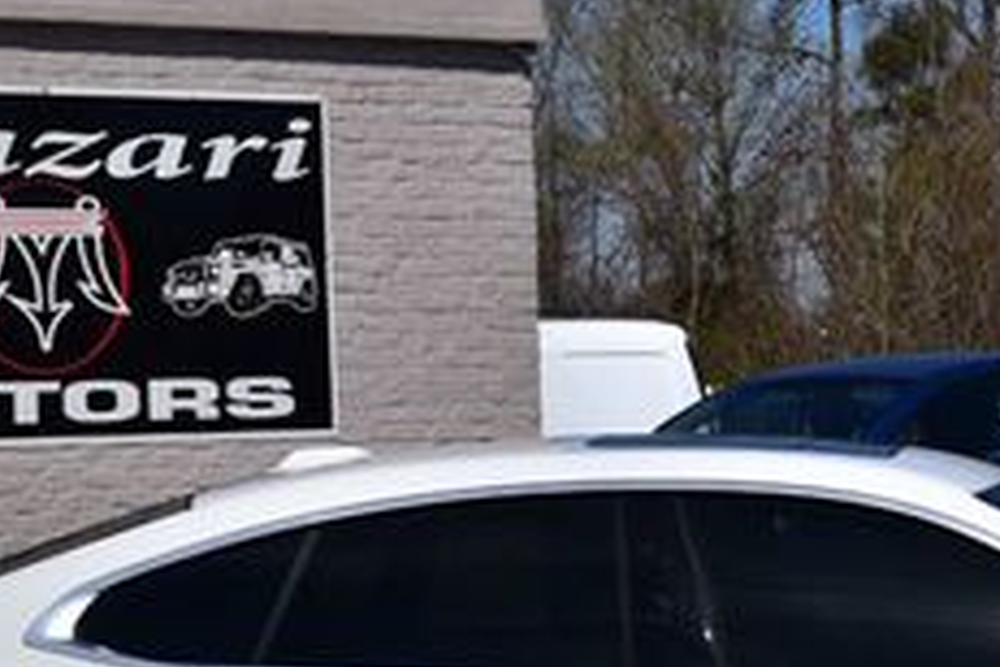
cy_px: 628
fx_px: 4611
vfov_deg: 8.2
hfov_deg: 12.3
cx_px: 848
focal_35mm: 166
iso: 200
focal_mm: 40
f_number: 13
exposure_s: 1/800
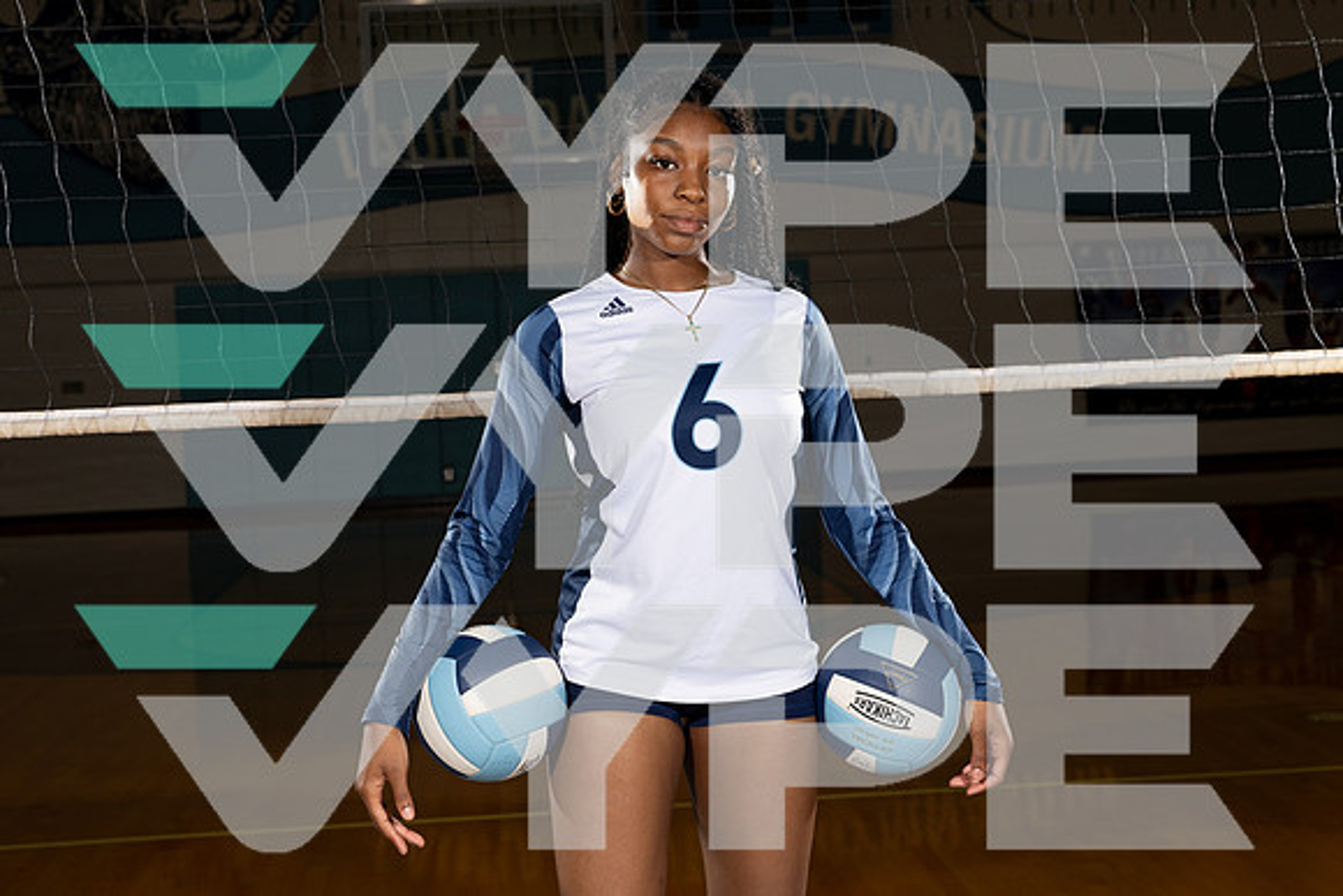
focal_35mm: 61
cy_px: 448
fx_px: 2276
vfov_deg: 22.3
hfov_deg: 32.9
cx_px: 672
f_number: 7.1
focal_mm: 61
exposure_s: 1/250
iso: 250
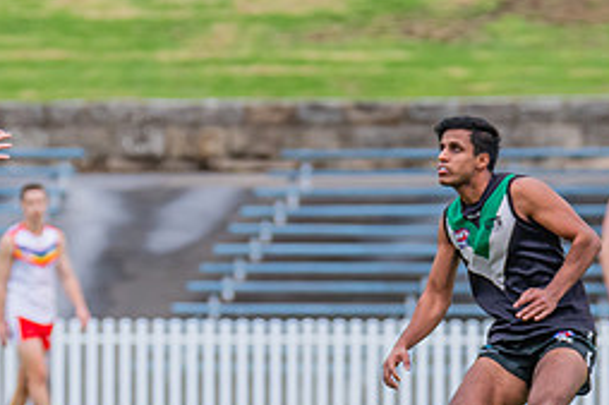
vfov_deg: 1.5
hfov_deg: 2.2
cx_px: 46
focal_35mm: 924
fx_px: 15620
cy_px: 181
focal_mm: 290
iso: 800
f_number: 5.6
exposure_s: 1/1000
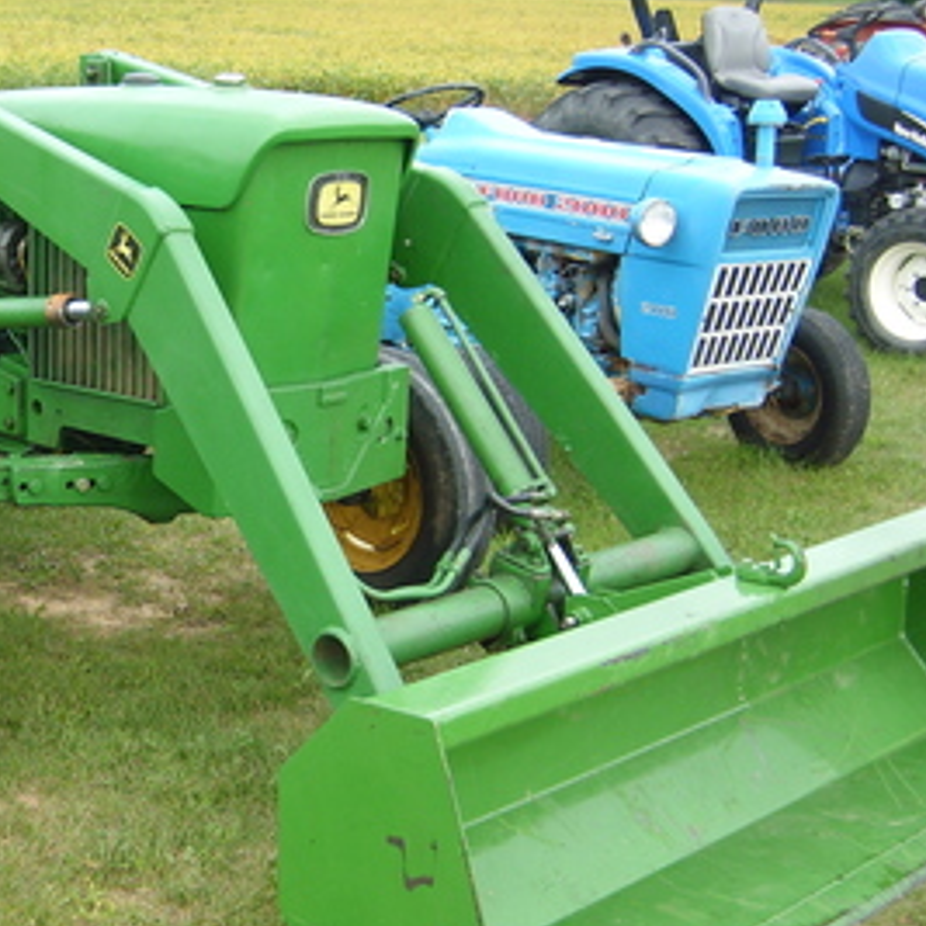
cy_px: 409
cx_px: 94
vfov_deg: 27.3
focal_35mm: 63
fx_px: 1907
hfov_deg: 26.4
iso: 50
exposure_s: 1/296
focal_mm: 5.8
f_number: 2.8
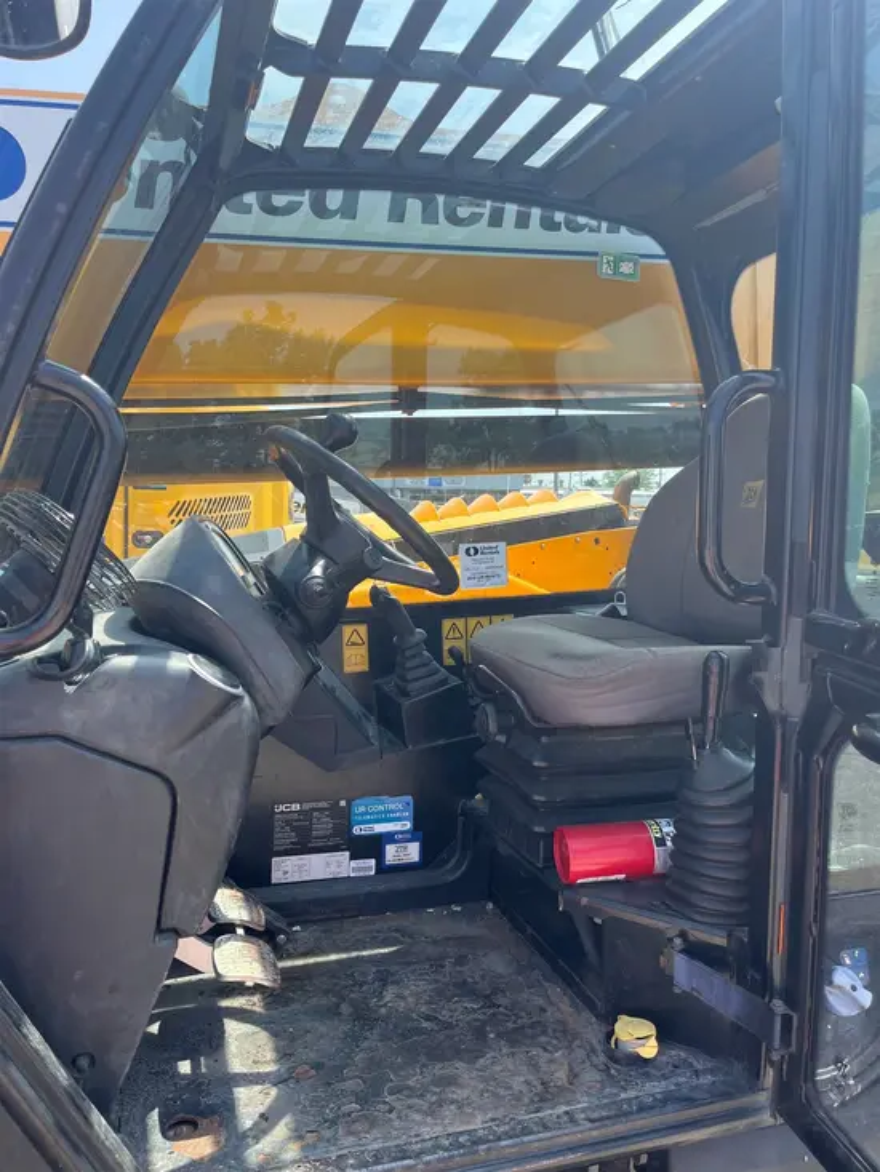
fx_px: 881
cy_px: 586
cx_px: 440
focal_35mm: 26
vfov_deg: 67.3
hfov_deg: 53.1
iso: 50
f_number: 1.6
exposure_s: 1/845
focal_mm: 5.1
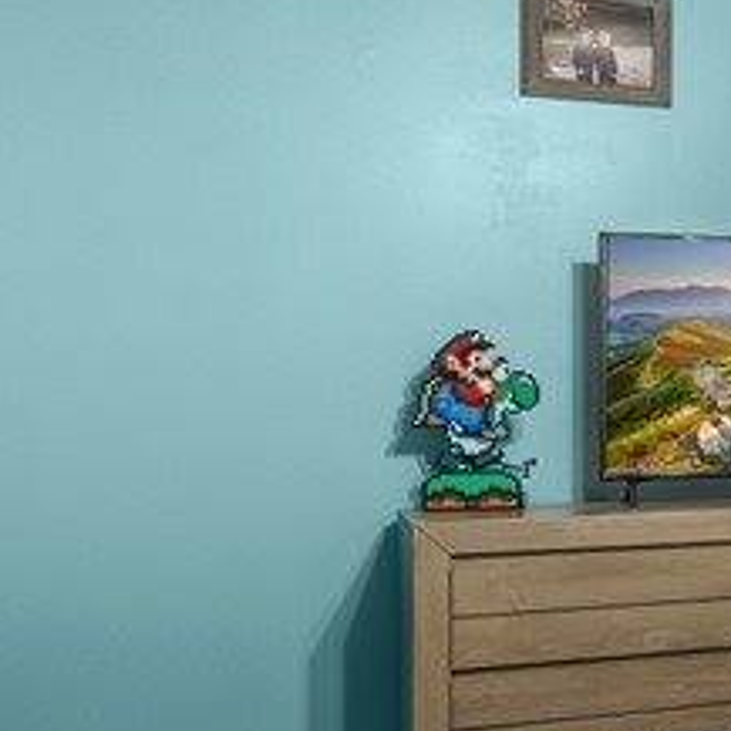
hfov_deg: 19.0
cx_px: 1339
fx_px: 1625
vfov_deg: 25.3
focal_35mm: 68
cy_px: 411
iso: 400
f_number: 11
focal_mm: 16
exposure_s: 2
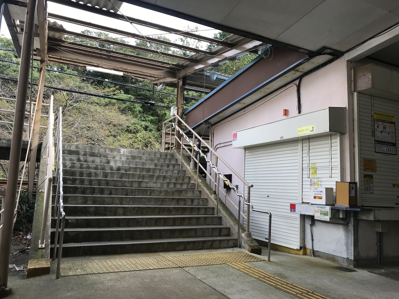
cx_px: 200
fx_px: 323
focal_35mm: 28
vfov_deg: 49.7
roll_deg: -2.3
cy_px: 150
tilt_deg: +8.2
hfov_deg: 63.4
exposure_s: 1/368
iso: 20
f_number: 1.8
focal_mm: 3.99
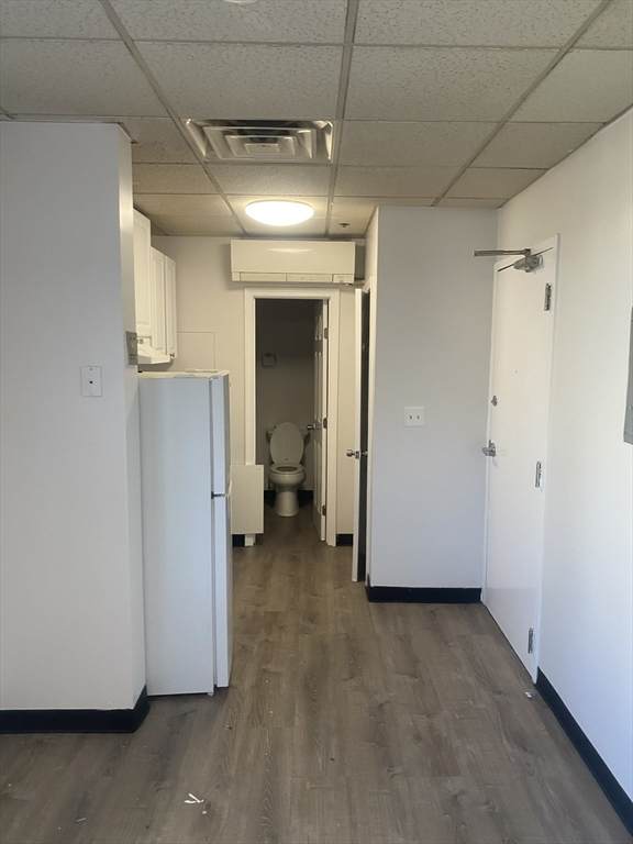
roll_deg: +0.5
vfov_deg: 67.3
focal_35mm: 26
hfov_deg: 53.1
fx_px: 634
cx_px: 316
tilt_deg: -6.3
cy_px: 422
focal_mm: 4.25
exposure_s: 1/60
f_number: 1.8
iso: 125
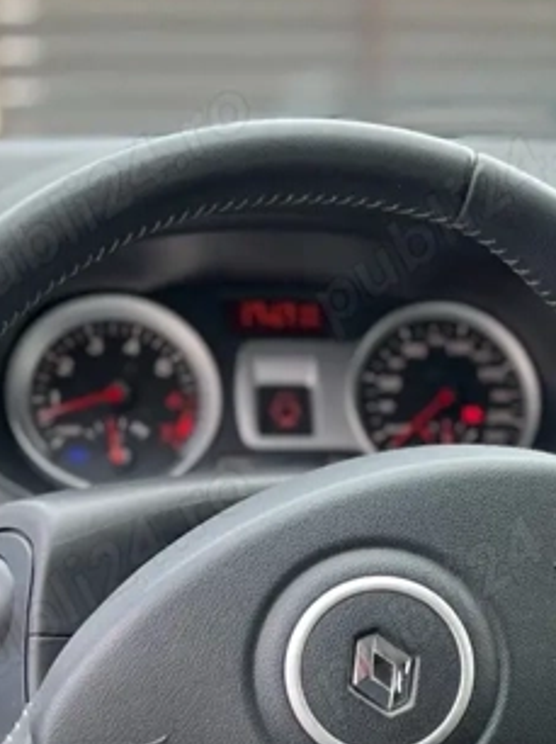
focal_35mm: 68
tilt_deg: -26.8
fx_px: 1458
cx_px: 566
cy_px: 644
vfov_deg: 27.7
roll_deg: -4.2
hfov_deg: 20.8
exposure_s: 1/121
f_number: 1.5
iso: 40
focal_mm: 5.7
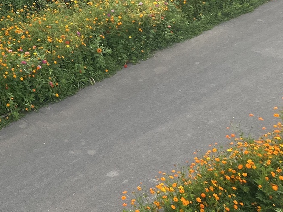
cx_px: -118
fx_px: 638
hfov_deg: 21.7
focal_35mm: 78
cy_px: -67
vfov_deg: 17.6
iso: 32
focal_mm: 4.25
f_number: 1.8
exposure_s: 1/1072
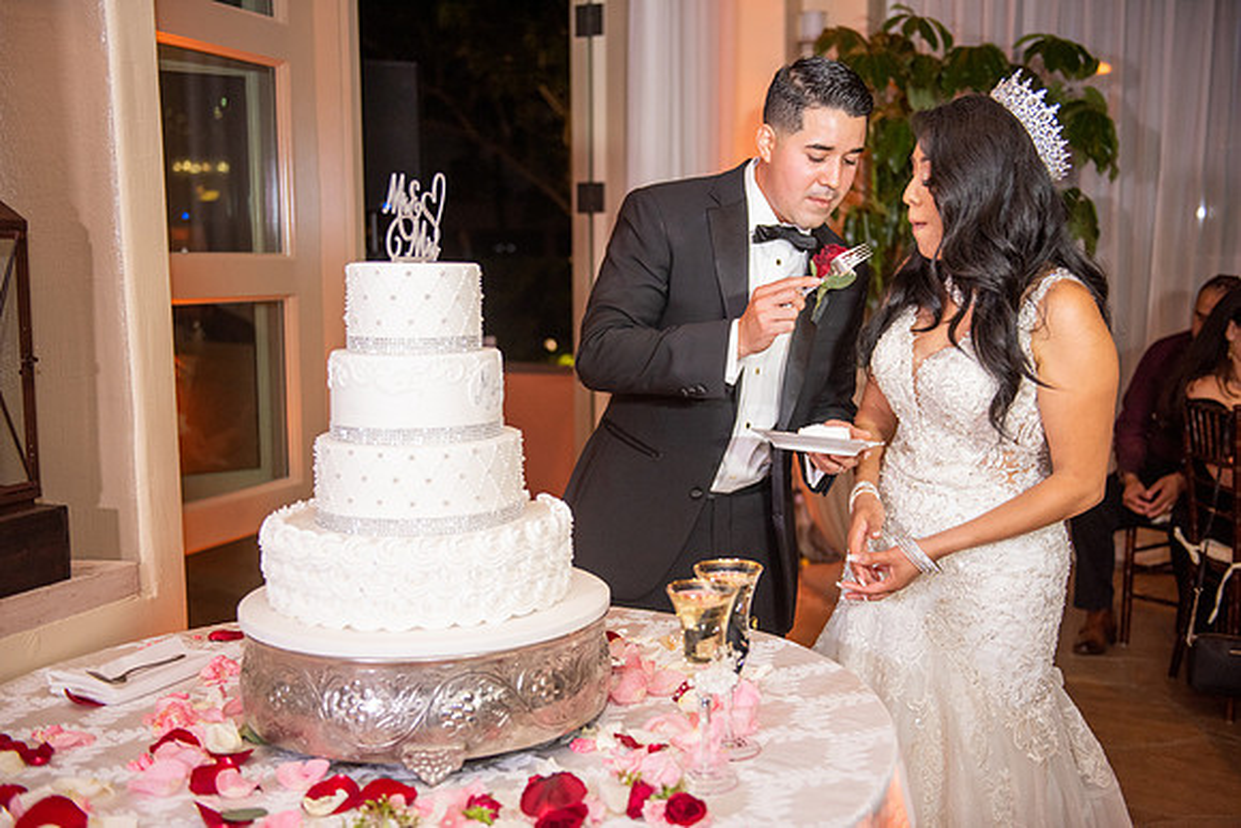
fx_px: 1379
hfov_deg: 48.4
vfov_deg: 33.4
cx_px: 620
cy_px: 414
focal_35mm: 40
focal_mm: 40
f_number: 2.8
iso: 1250
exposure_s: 1/125
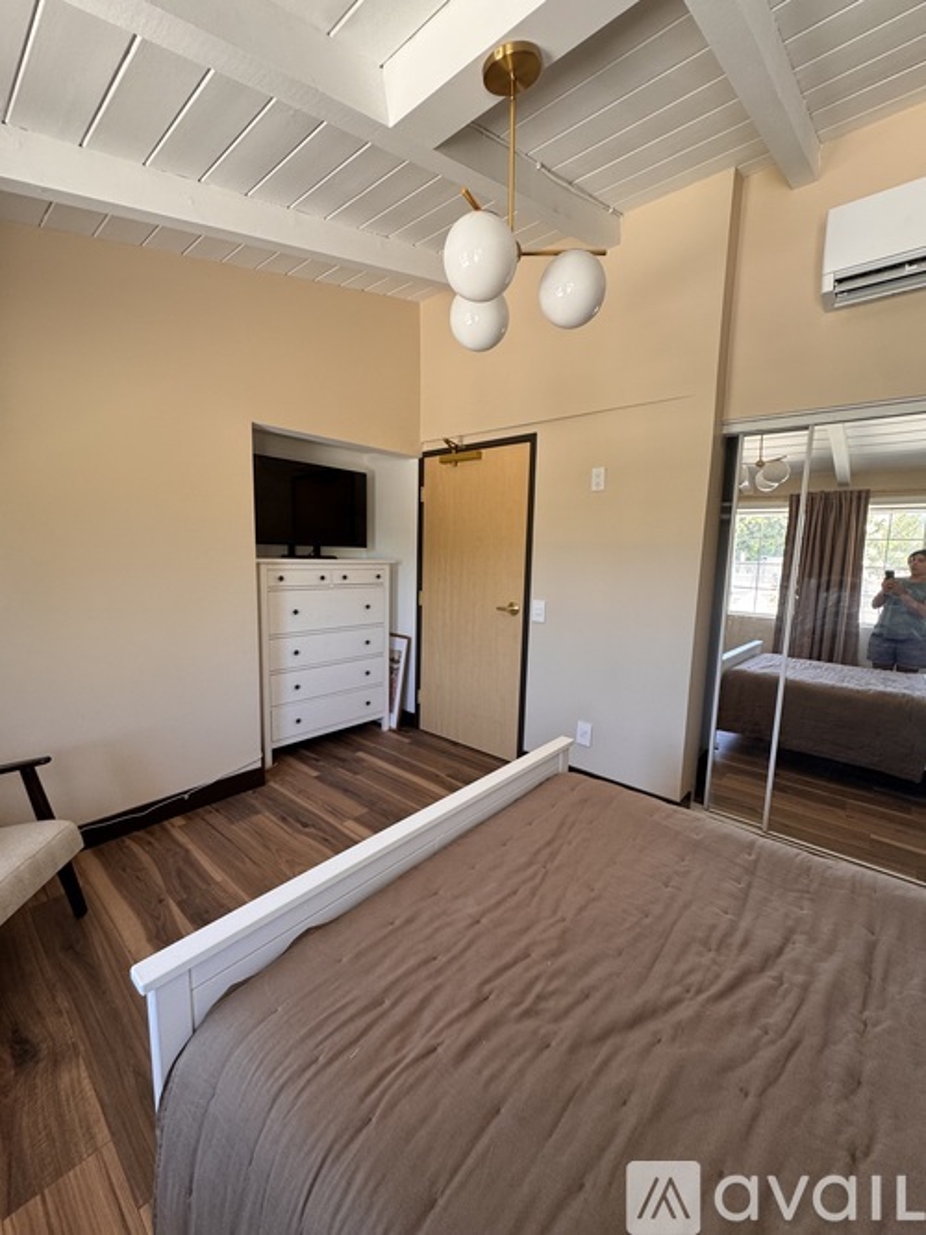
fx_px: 500
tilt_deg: -6.0
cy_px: 618
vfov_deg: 102.1
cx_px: 463
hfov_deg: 85.7
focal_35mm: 14
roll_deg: -1.2
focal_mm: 2.22
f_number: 2.2
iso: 160
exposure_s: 1/99
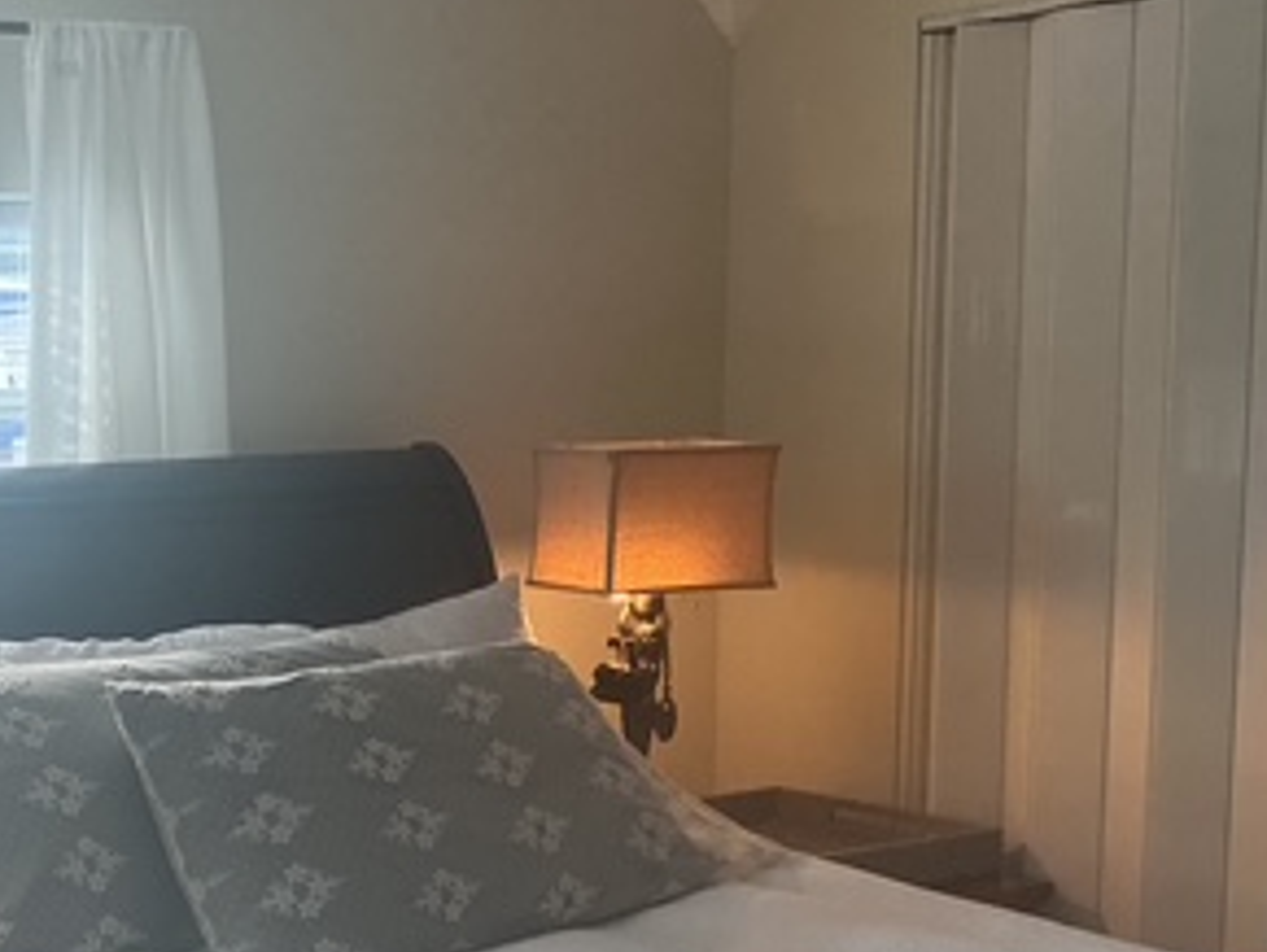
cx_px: -92
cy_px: 659
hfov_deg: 27.9
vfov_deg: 22.8
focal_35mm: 64
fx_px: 2344
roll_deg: +2.1
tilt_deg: -8.3
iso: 64
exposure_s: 1/100
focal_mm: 3
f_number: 1.8
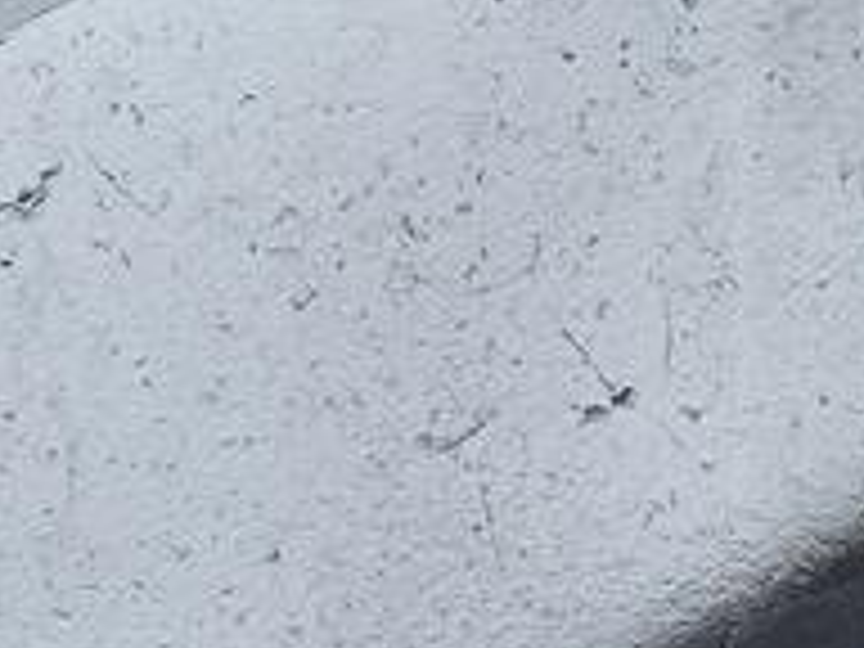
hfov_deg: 14.8
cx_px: 562
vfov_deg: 10.3
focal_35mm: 133
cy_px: 1292
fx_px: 3320
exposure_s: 1/155
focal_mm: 4.65
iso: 50
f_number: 1.8
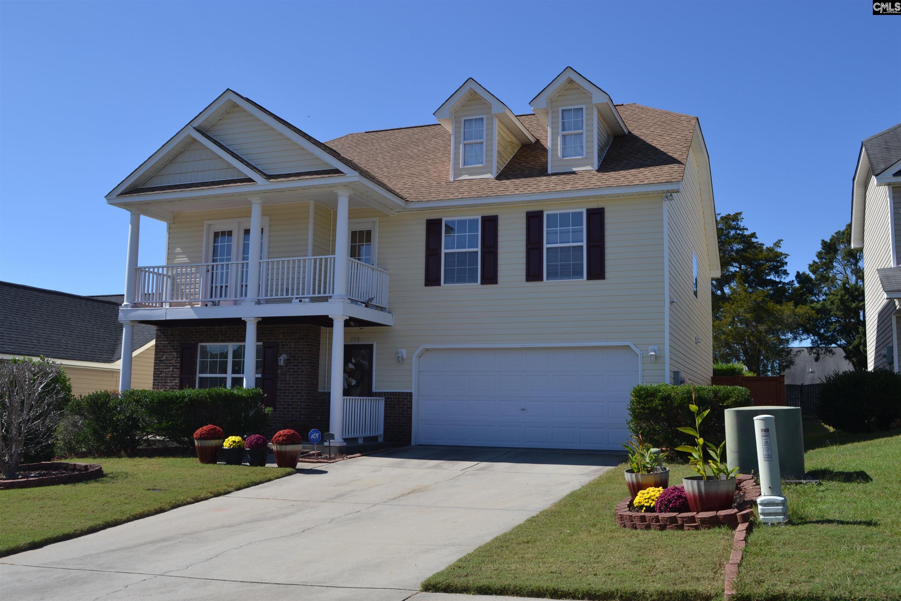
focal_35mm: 33
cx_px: 450
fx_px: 826
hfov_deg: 57.2
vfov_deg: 40.0
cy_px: 300
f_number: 8
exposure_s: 1/250
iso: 100
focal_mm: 22
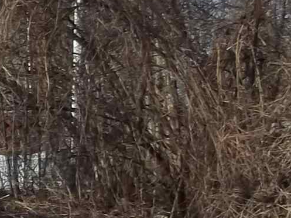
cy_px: 103
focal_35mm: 204
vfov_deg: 7.3
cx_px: -505
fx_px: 1715
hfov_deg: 8.5
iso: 64
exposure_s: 1/160
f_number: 8
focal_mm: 5.9
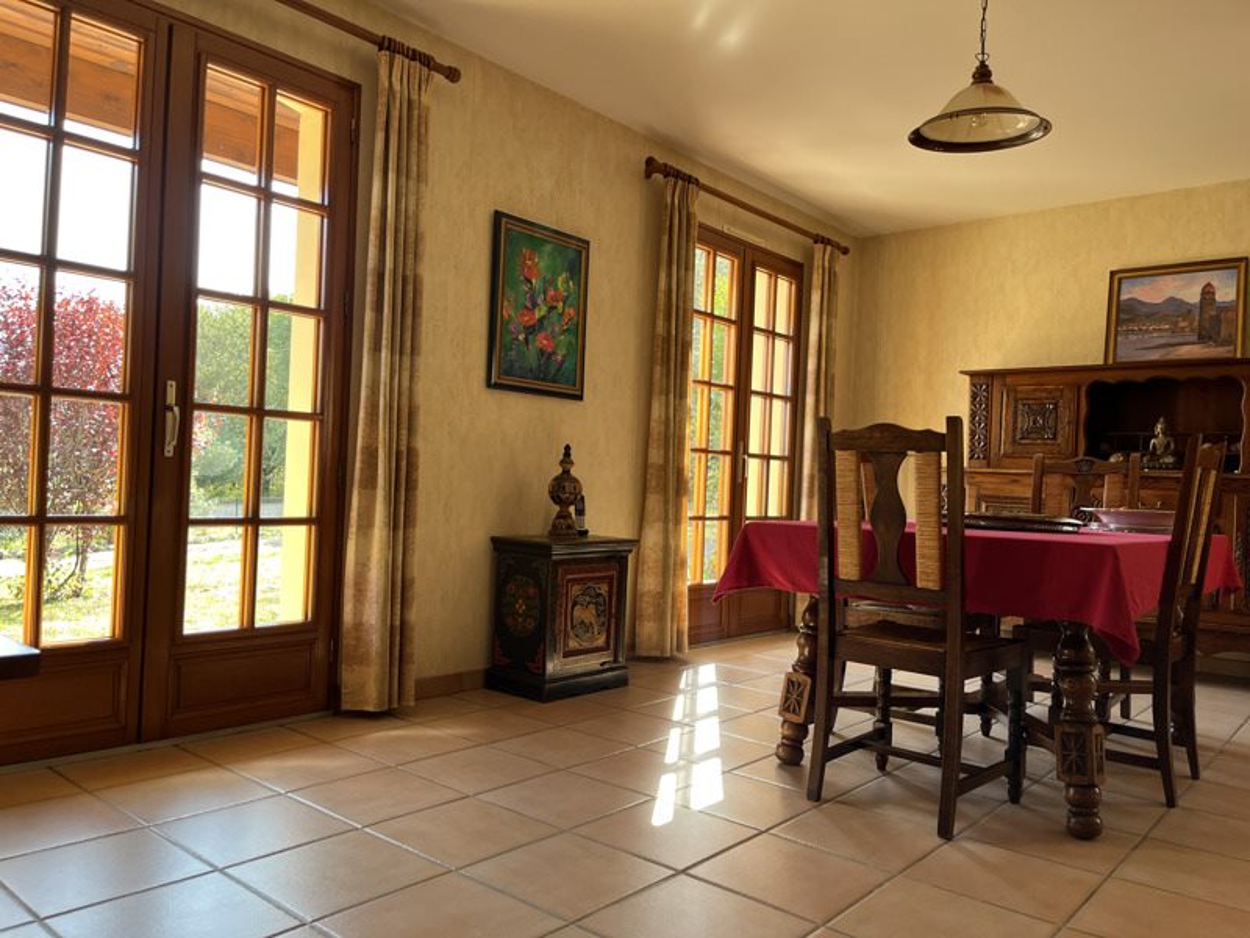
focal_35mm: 26
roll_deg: -1.7
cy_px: 469
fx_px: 939
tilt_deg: +0.0
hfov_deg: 67.3
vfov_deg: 53.1
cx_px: 625
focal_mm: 5.1
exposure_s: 1/121
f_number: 1.6
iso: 64
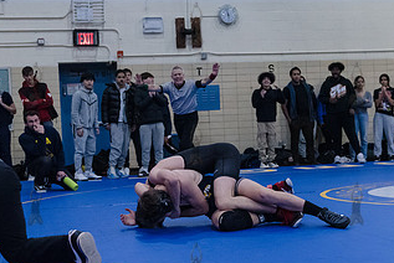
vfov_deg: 21.3
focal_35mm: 64
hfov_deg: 31.4
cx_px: 195
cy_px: 143
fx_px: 701
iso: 8000
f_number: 3.2
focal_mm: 35
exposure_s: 1/400
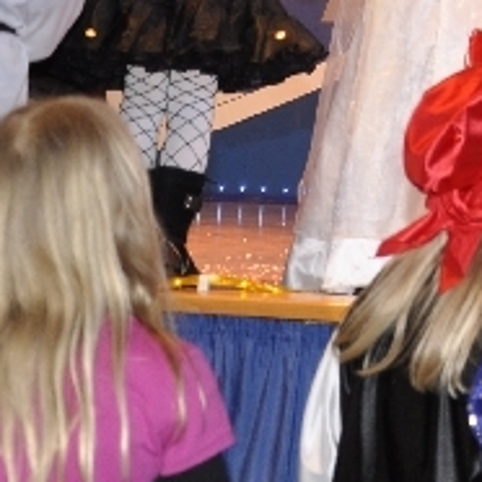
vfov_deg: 11.9
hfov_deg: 11.3
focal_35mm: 142
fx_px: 2237
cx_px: 899
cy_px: -152
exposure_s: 1/60
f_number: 5
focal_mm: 26
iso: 400
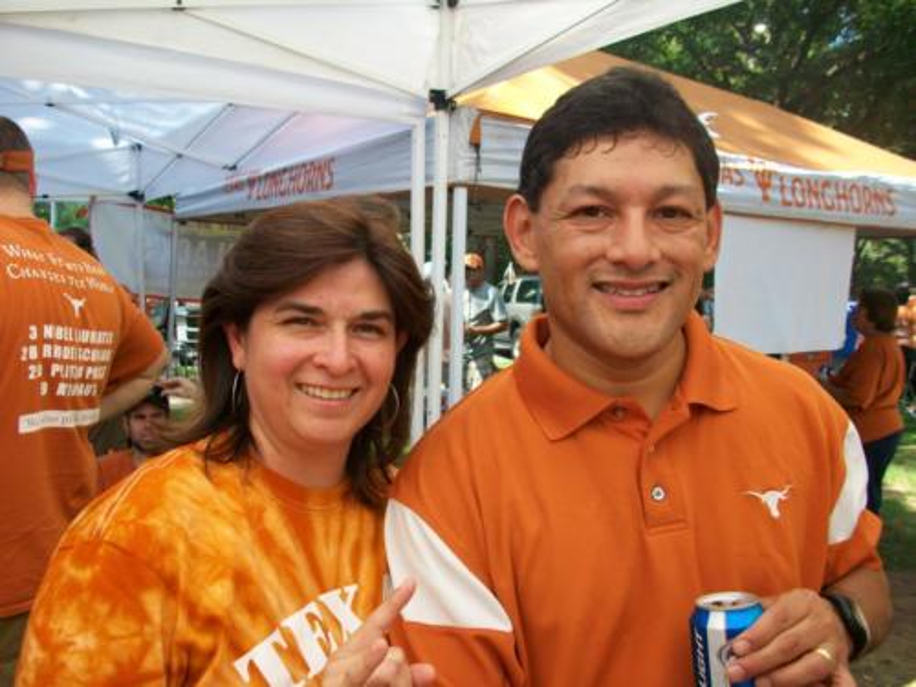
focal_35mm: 32
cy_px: 344
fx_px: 847
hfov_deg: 56.8
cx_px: 458
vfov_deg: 44.2
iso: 64
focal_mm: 5.7
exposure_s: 1/200
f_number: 2.8
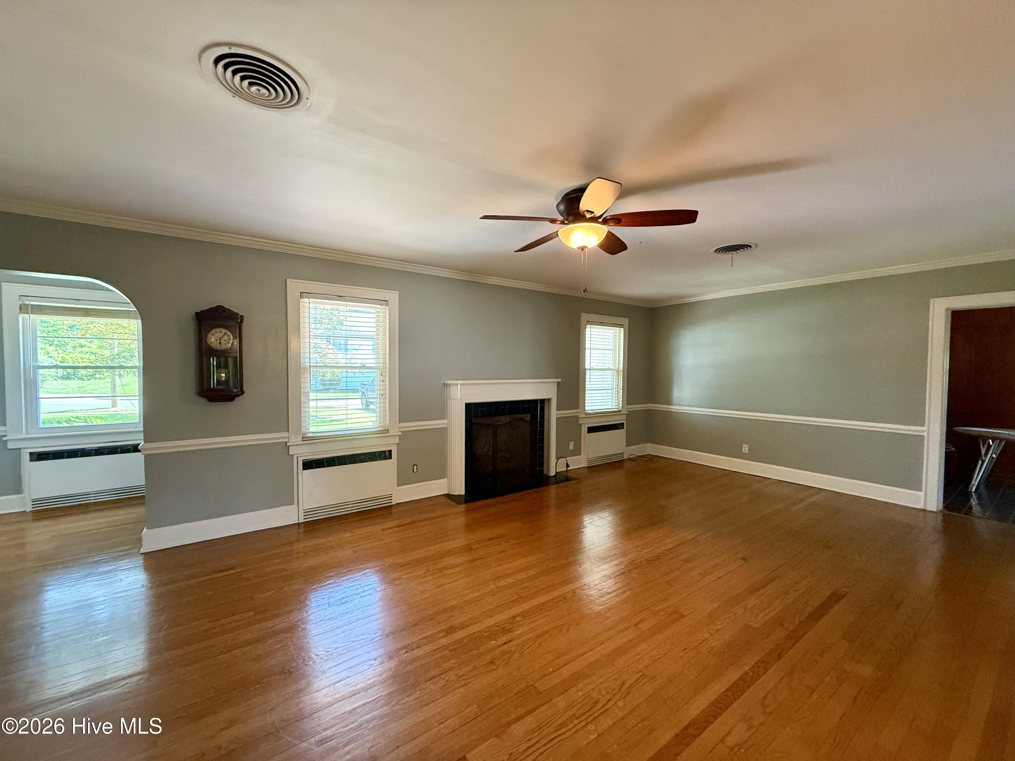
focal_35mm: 14
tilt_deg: -1.7
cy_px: 380
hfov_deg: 102.1
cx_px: 508
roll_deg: -0.5
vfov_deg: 85.7
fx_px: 411
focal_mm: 2.22
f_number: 2.2
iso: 500
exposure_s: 1/60
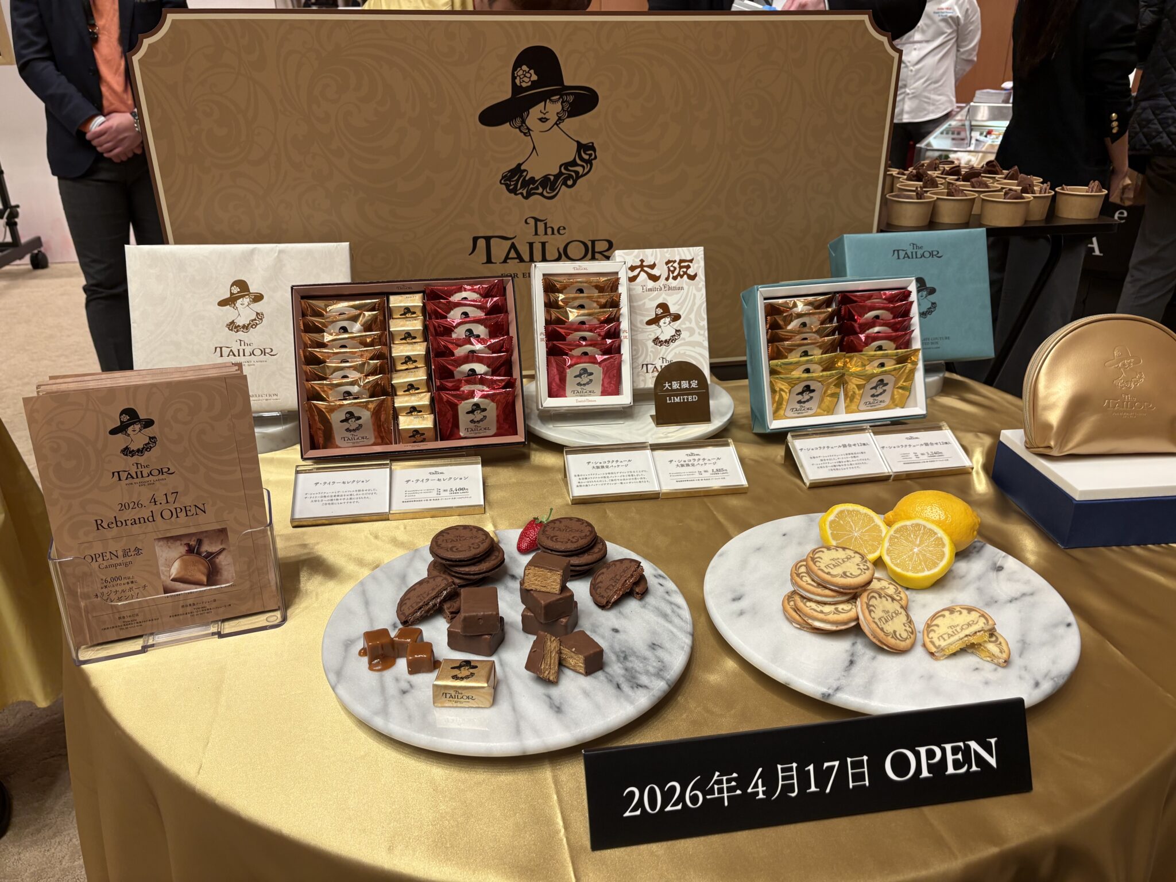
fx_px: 883
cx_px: 588
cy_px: 441
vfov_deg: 53.1
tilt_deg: -24.7
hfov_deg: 67.3
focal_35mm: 26
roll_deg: +0.3
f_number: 1.6
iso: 100
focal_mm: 5.96
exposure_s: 1/120
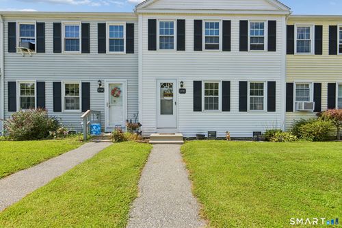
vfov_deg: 70.4
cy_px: 114
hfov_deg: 93.3
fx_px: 161
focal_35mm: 17
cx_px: 171
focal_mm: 17
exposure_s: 1/800
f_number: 11
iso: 400
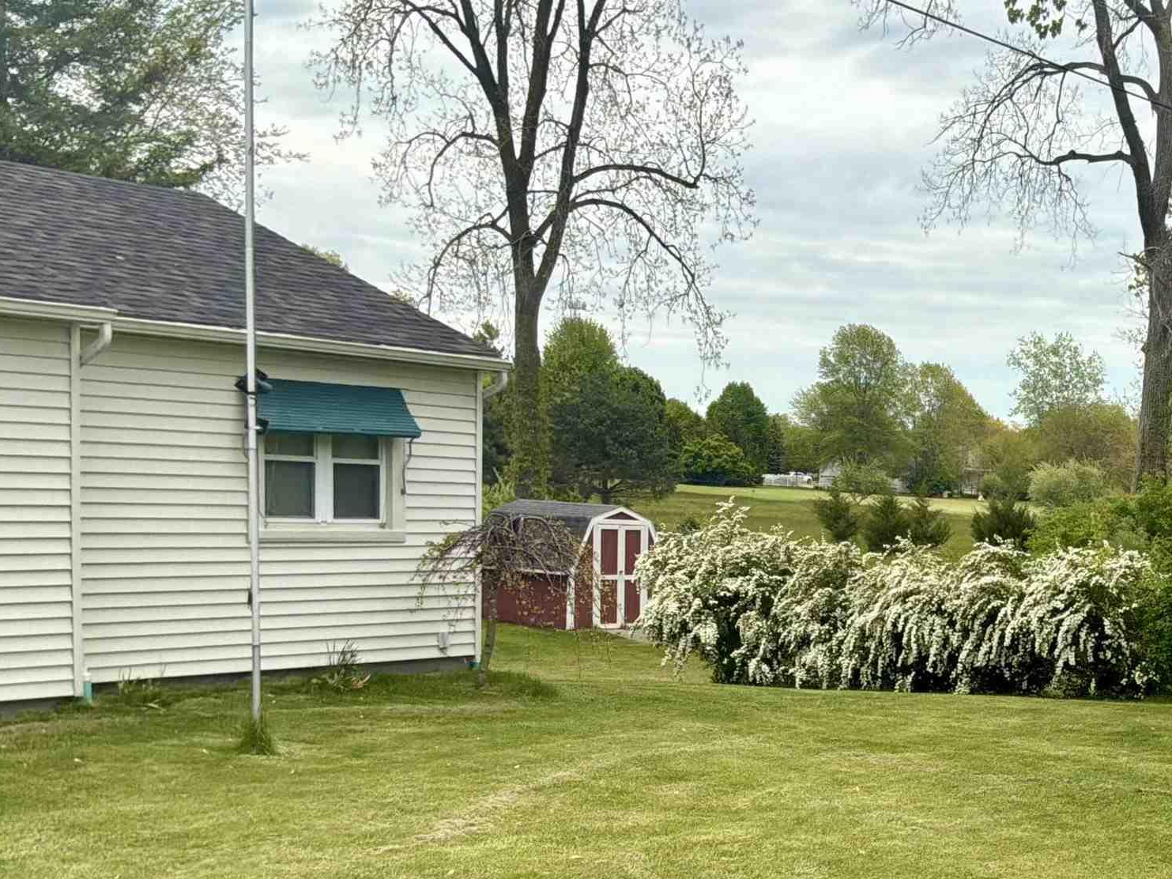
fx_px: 1964
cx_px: 984
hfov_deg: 32.1
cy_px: 734
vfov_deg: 24.7
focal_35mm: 58
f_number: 1.8
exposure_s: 1/1121
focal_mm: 3
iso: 25
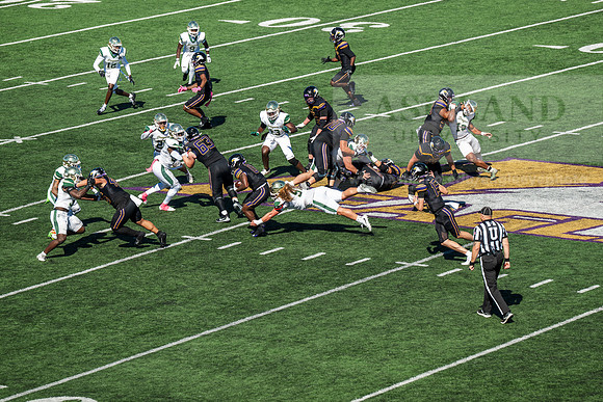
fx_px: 3804
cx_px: 354
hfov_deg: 9.1
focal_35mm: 227
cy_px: 194
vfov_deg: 6.1
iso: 50
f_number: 4
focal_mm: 190
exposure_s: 1/500
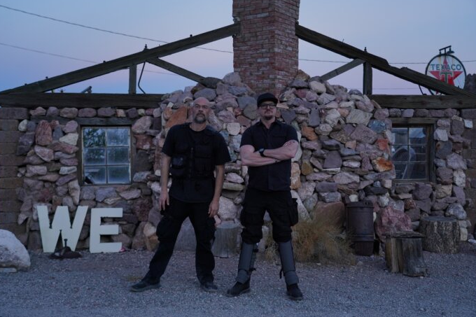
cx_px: 237
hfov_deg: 45.4
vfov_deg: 31.2
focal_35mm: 43
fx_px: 568
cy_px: 159
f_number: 4
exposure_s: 1/125
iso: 500
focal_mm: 42
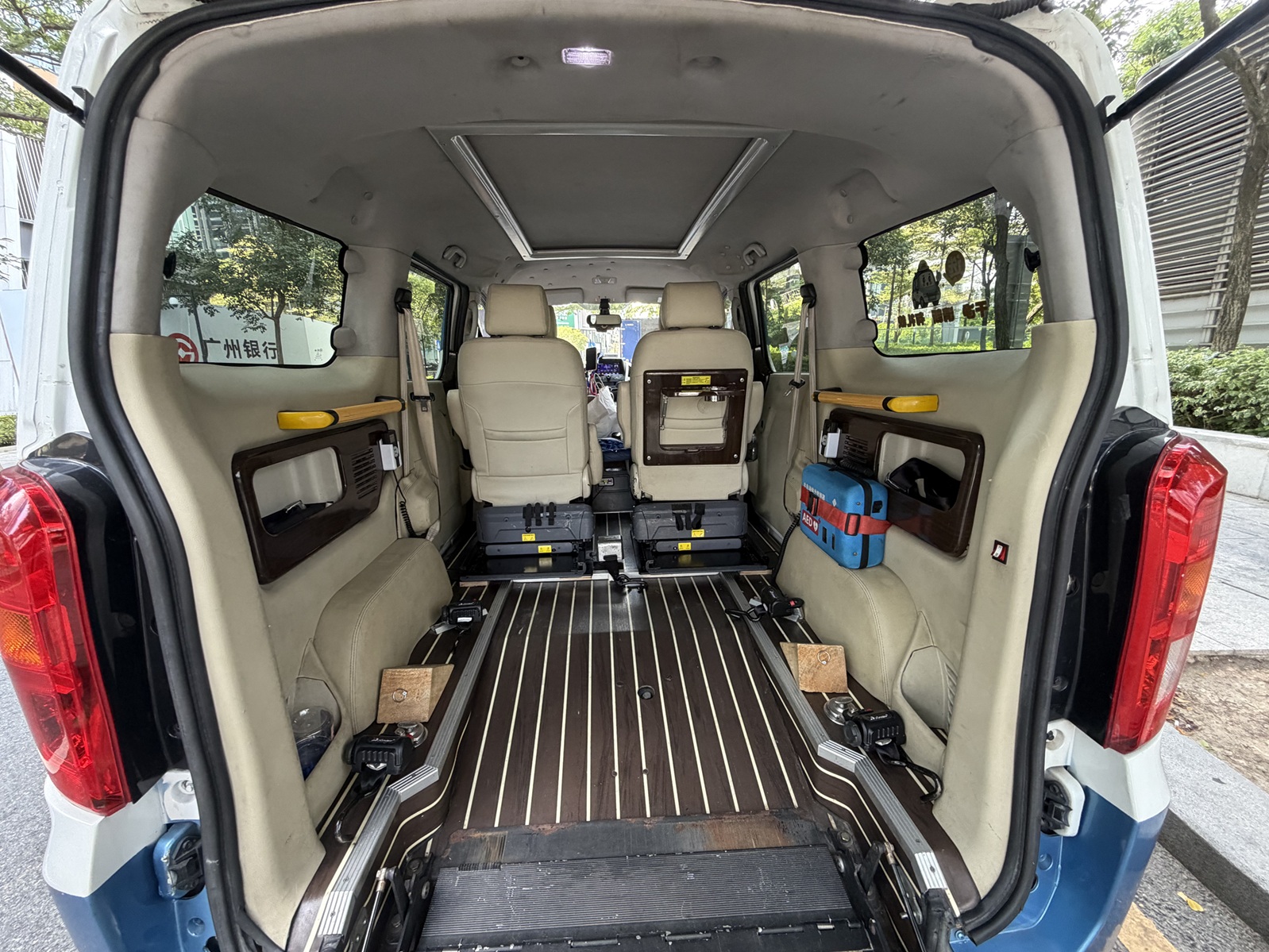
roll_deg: +2.4
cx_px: 634
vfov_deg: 85.7
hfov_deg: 102.1
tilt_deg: -13.2
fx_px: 513
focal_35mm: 14
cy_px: 476
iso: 320
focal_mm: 2.22
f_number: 2.2
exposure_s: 1/121
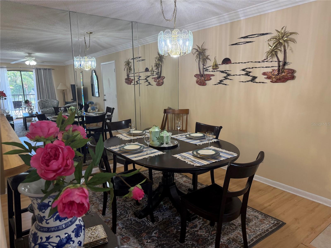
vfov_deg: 56.8
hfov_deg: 71.6
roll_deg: +0.0
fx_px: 229
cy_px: 124
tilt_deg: -10.1
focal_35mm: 24
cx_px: 166
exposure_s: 1/127
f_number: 1.78
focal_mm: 6.76
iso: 200
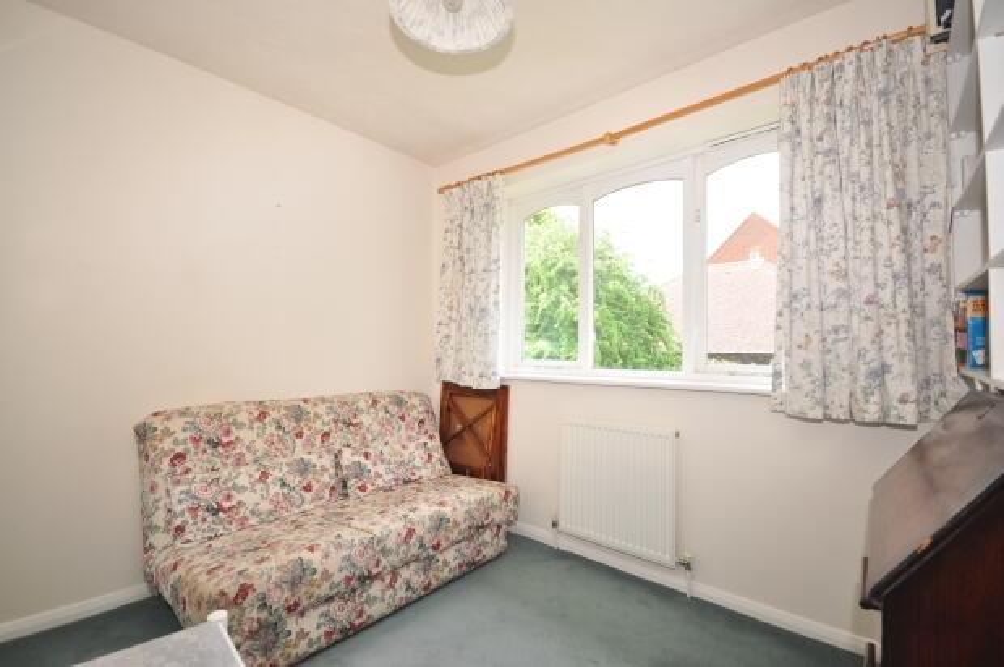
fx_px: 418
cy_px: 334
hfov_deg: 100.4
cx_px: 502
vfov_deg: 77.2
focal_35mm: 15
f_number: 4
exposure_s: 1/60
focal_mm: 10
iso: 200
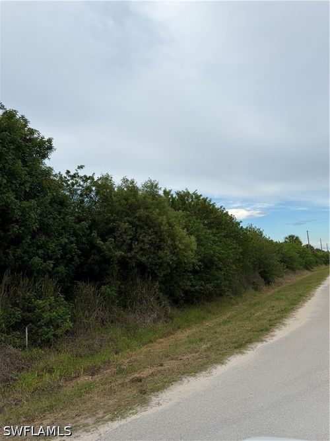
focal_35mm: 24
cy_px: 220
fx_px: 305
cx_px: 165
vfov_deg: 71.6
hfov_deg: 56.8
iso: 80
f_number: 1.78
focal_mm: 6.76
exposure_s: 1/2232
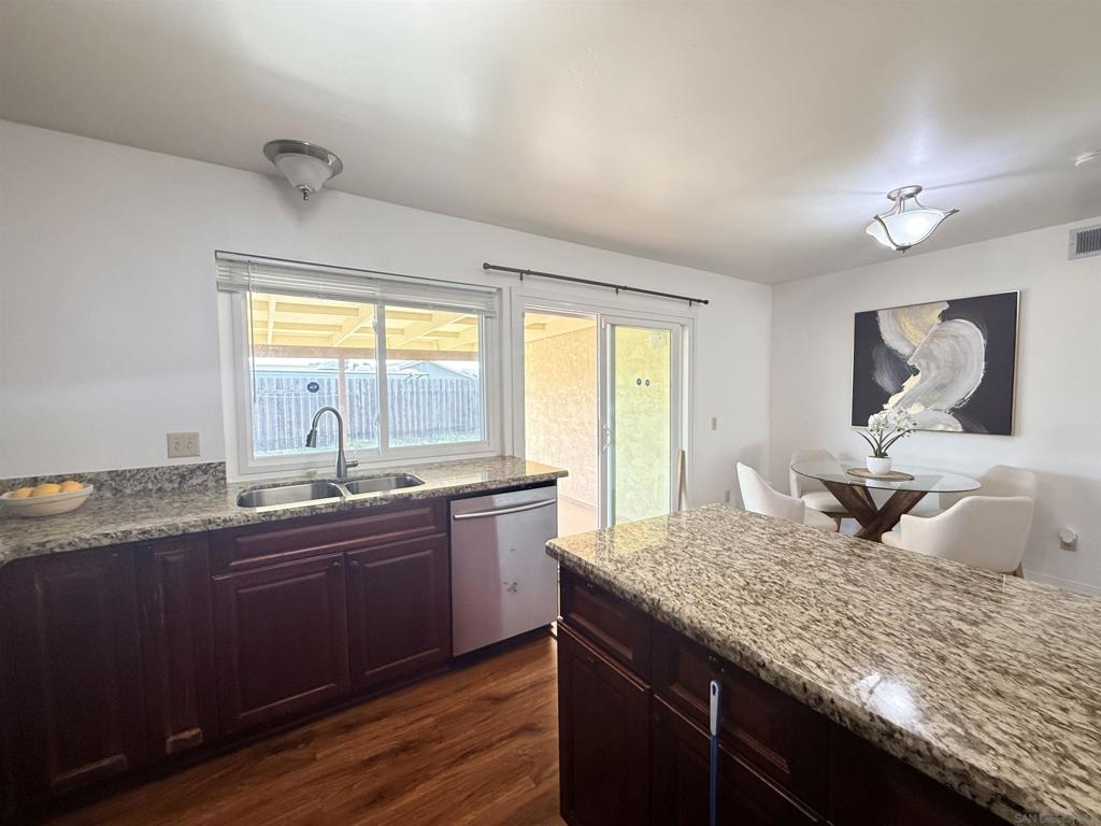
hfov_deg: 102.1
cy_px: 413
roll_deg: +0.7
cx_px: 550
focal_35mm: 14
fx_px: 445
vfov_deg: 85.7
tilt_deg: -2.1
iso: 320
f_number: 2.2
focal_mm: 2.22
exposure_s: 1/120
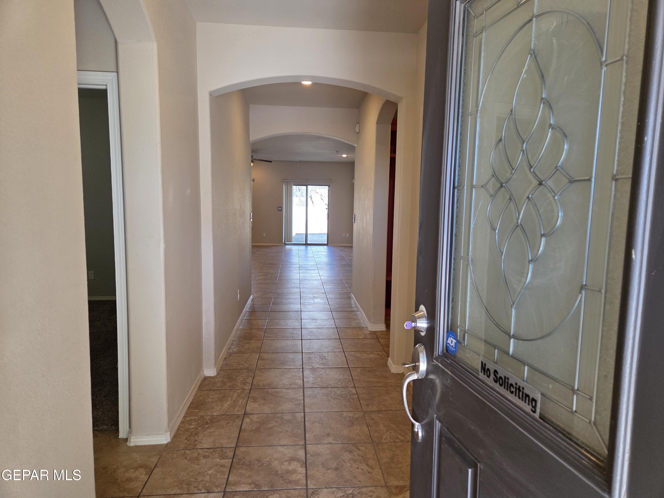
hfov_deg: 73.9
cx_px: 332
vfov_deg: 58.9
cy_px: 249
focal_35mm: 23
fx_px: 441
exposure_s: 1/120
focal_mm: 5.4
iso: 100
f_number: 1.8
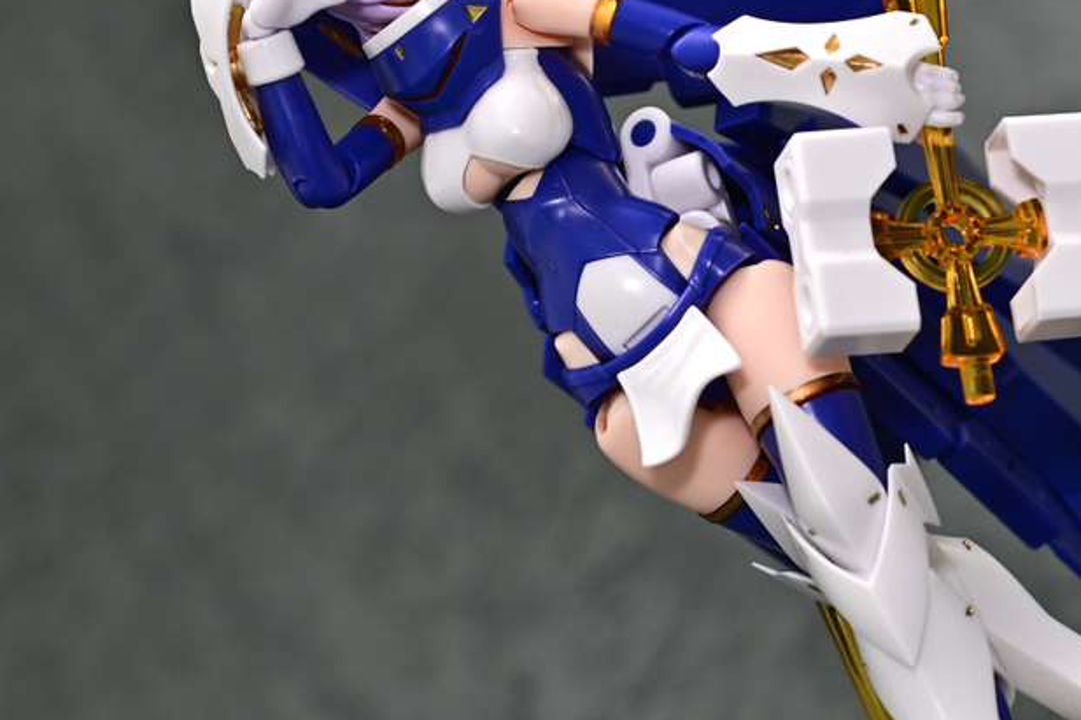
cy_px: 371
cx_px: 811
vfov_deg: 7.8
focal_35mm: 175
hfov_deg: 11.7
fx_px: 5253
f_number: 6.3
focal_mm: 60
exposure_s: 4
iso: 200
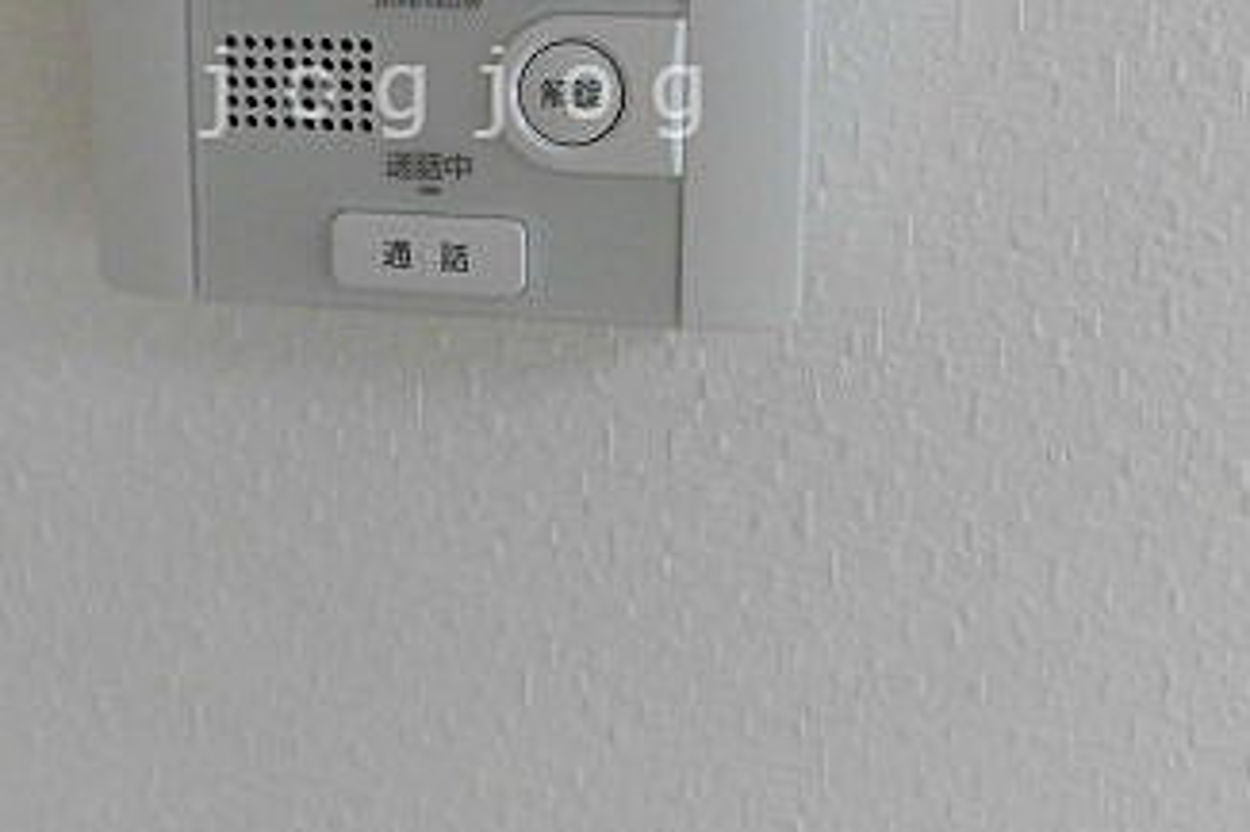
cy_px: 92
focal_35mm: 49
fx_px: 1700
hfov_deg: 40.1
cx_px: 460
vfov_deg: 26.6
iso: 200
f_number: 3.1
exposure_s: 1/60
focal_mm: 4.3
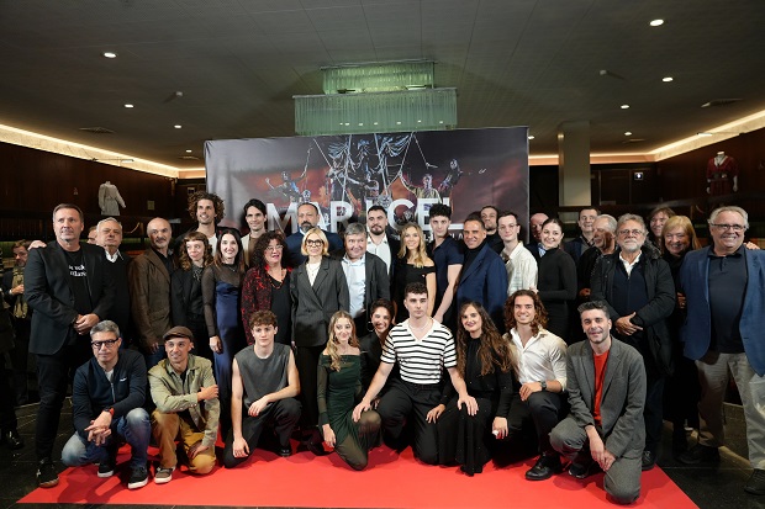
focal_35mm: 24
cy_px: 254
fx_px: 510
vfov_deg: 53.1
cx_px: 382
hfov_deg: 73.8
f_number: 4
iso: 2000
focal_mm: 24
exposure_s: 1/160
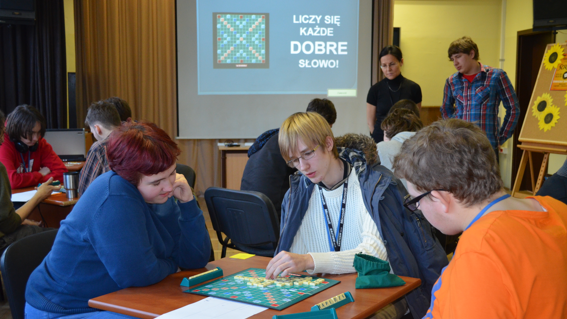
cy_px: 187
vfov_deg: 26.2
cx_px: 283
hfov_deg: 45.0
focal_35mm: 46
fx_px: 684
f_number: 4.5
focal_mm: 29
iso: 1400
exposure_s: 1/60
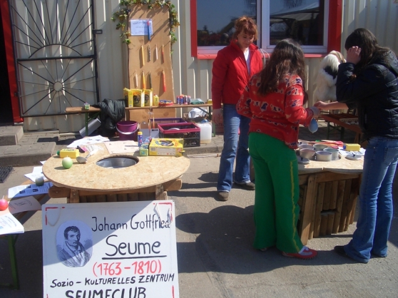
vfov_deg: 40.7
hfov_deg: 52.6
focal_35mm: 35
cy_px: 149
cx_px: 199
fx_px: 402
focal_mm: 5.8
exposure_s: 1/640
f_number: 4.3
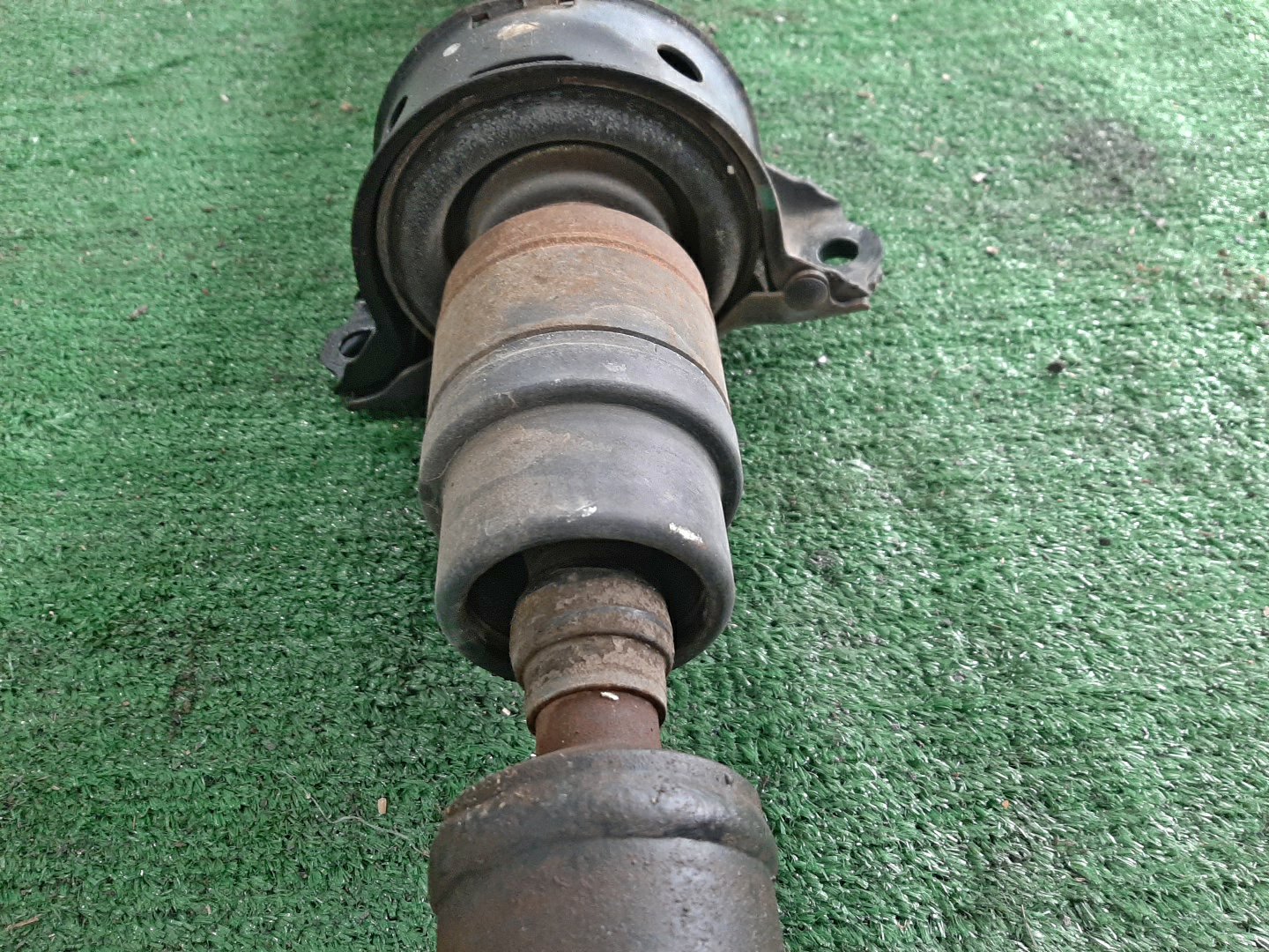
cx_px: 634
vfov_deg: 53.1
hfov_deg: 67.3
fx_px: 953
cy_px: 476
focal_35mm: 26
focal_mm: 3.93
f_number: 1.7
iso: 230
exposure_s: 1/50
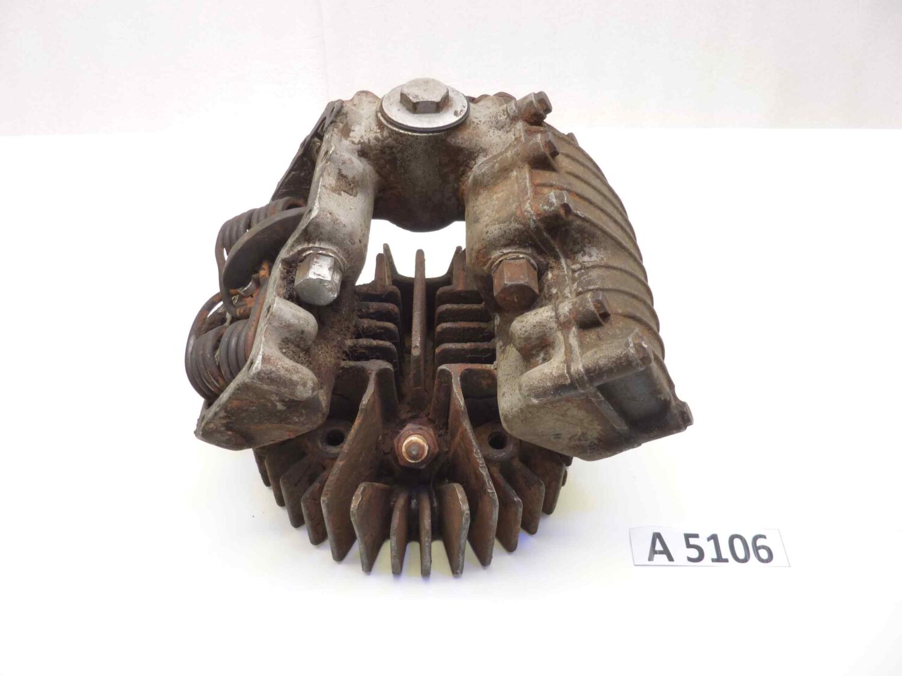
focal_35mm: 25
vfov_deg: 54.9
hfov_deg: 69.4
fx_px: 651
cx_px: 451
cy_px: 338
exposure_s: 1/8
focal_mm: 4.1
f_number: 3.3
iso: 125
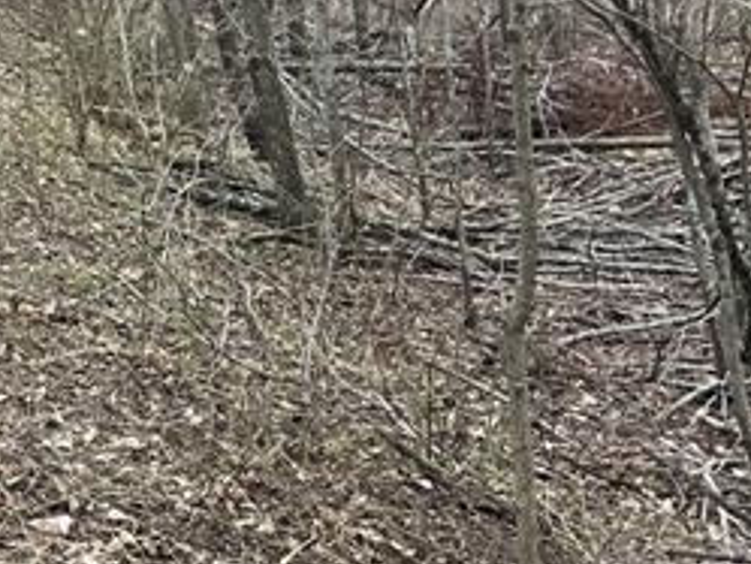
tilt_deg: -2.0
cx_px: -461
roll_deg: +0.8
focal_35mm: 107
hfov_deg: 16.3
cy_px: -15
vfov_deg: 13.6
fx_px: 2323
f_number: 1.6
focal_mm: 5.1
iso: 64
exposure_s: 1/121
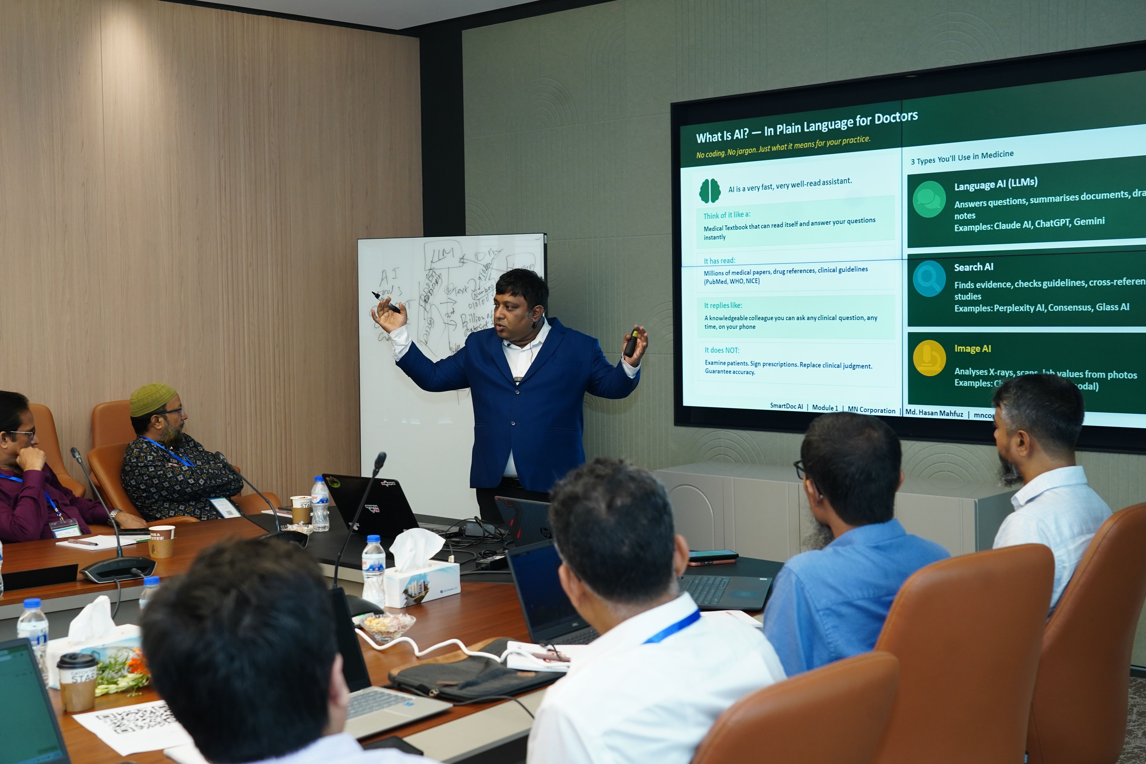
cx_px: 573
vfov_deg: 30.5
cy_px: 382
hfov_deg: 44.5
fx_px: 1401
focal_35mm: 44
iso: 1600
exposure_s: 1/160
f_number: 5.6
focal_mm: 44
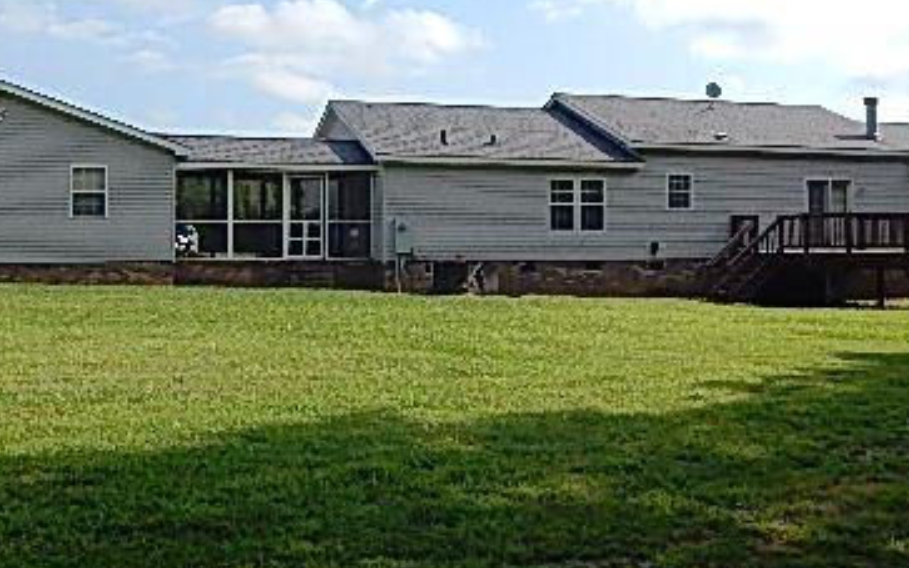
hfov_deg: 46.2
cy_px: 185
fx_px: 1065
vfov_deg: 29.6
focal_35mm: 43
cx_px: 426
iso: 125
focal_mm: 4
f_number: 6
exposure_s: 1/400
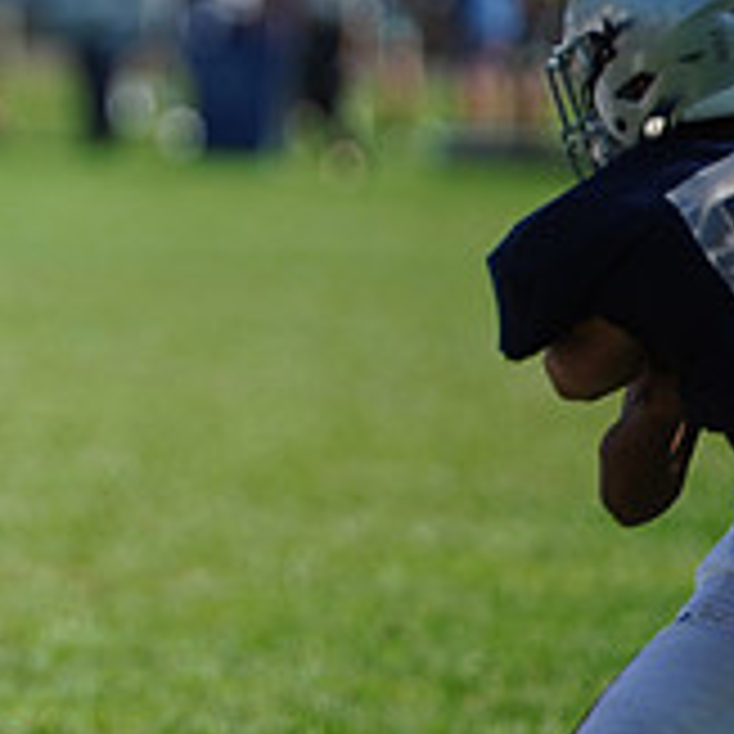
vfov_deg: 2.2
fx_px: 18904
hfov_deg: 2.2
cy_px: 70
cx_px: -536
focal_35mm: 788
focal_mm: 261
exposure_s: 1/4000
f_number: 2.8
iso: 400
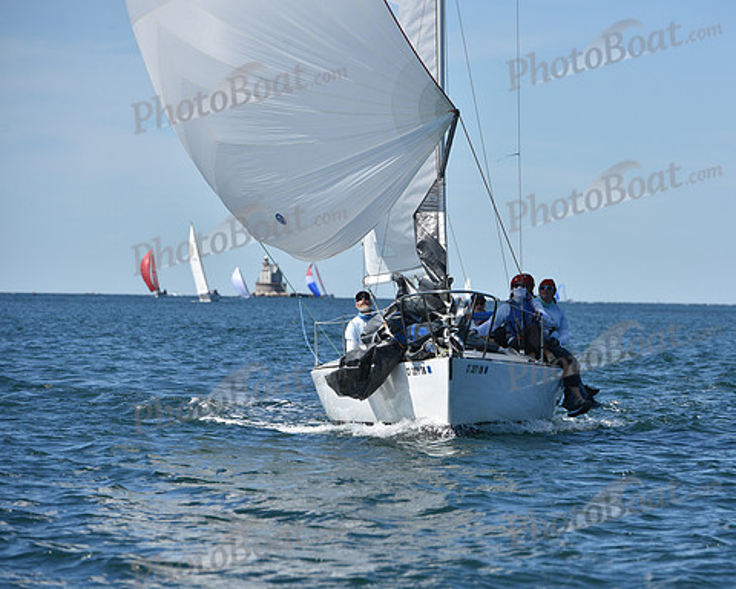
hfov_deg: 8.5
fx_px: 4945
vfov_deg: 6.8
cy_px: 294
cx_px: 428
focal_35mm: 227
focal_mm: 200
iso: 250
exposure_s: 1/1250
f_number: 8
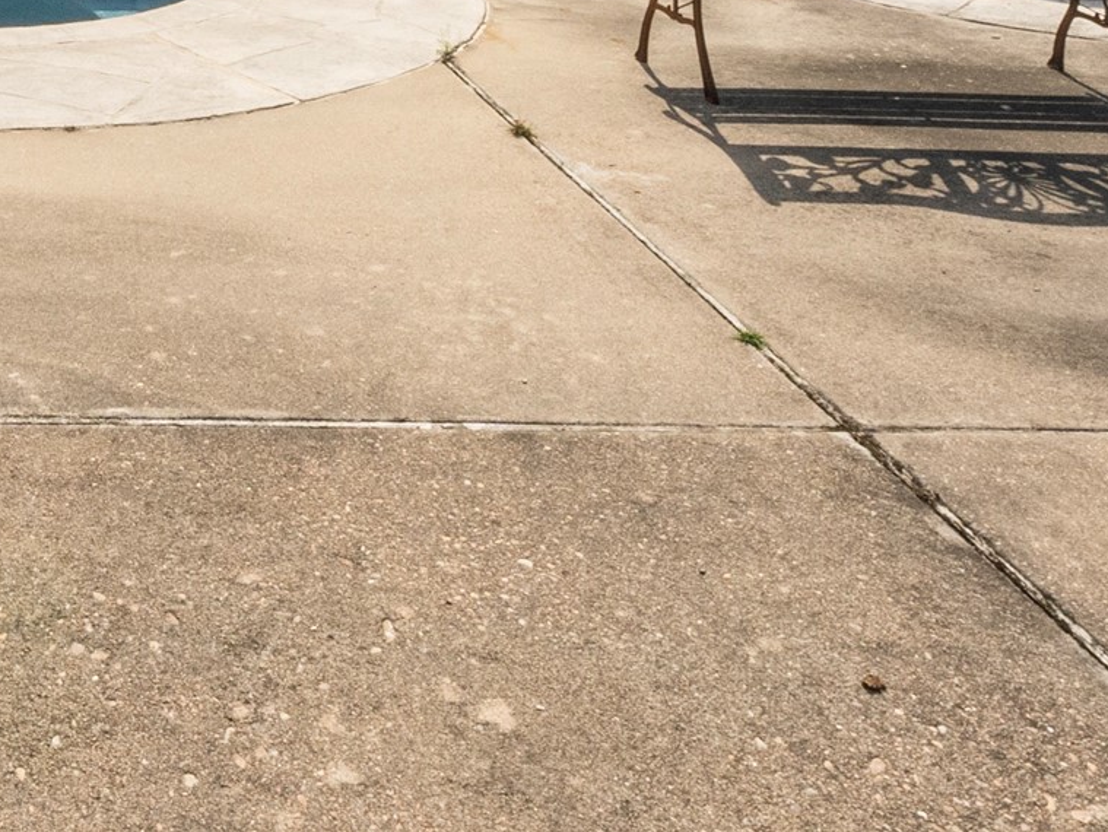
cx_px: 366
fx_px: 1057
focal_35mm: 33
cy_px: -220
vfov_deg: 33.1
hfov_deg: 54.2
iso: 800
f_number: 9
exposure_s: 1/80
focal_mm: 12
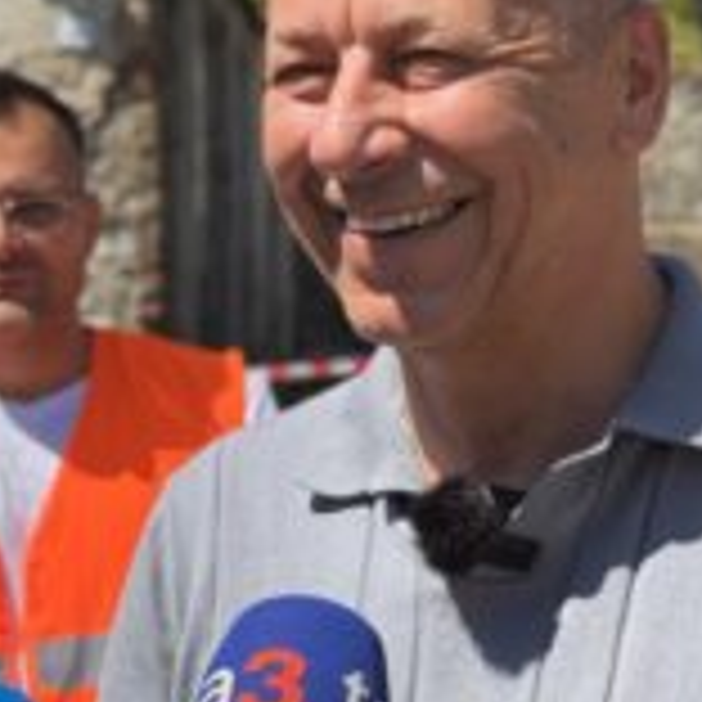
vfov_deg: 15.3
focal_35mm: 114
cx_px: 540
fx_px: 2616
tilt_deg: +0.9
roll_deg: +0.8
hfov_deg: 15.2
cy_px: 335
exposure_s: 1/3891
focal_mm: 6.76
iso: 80
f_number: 1.78
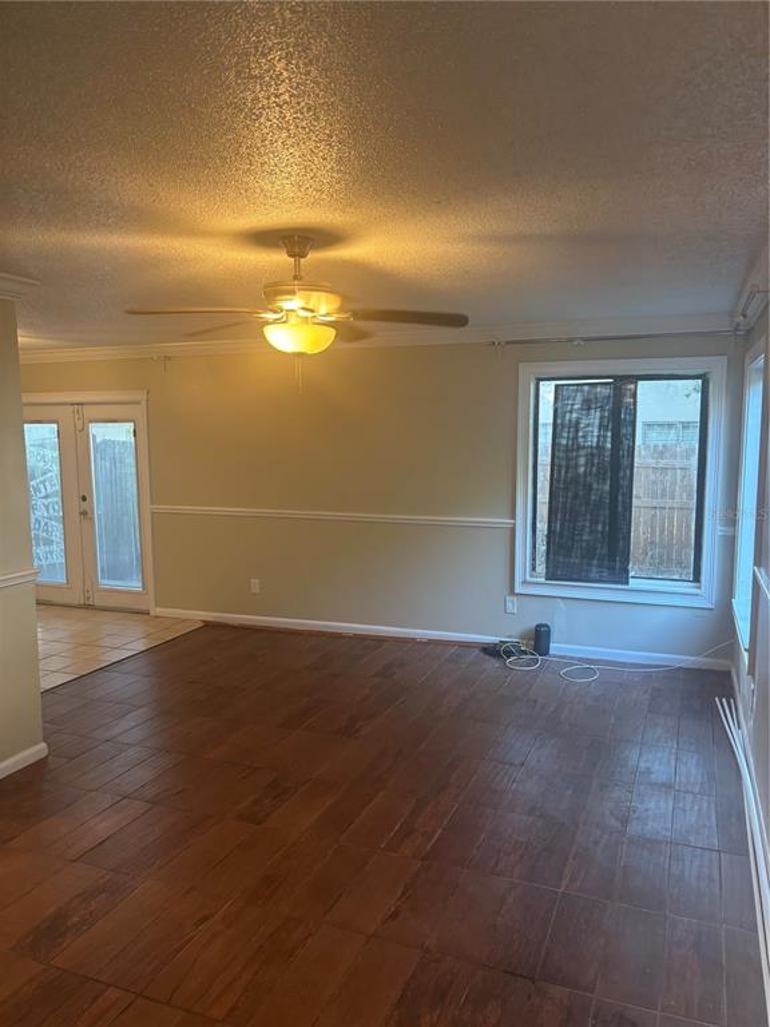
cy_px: 514
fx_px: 771
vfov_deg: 67.3
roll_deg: -0.7
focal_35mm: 26
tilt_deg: -9.5
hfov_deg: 53.1
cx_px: 385
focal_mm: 5.96
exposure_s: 1/60
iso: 160
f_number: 1.6
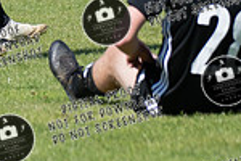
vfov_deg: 1.6
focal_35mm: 843
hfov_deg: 2.4
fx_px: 5643
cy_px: -159
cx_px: -40
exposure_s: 1/1600
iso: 320
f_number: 5.6
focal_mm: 200
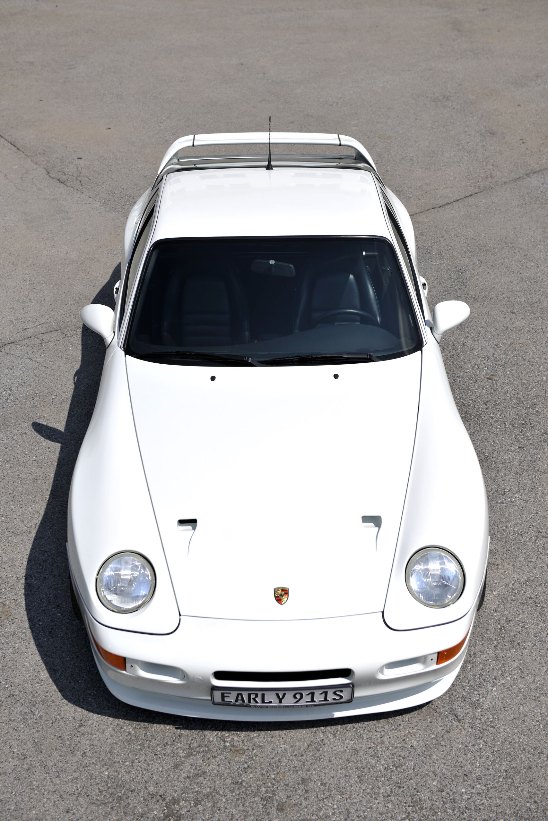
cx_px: 274
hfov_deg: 27.0
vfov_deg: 39.6
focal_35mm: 50
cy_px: 410
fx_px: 1141
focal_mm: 50
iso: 50
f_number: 4.5
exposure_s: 1/1000
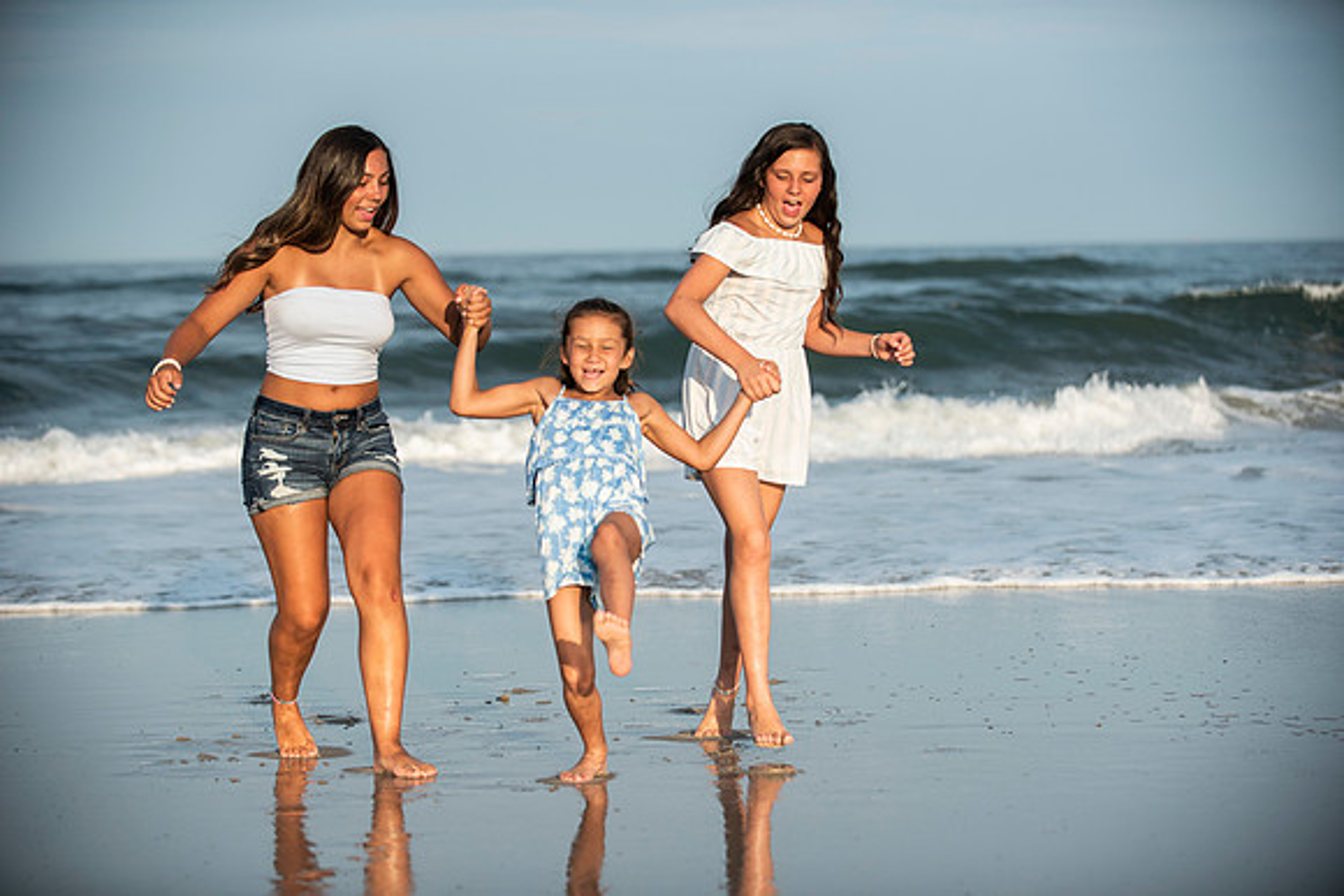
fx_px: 3361
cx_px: 672
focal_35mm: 90
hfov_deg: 22.6
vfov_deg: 15.2
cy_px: 448
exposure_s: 1/4000
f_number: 3.2
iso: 250
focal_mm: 90
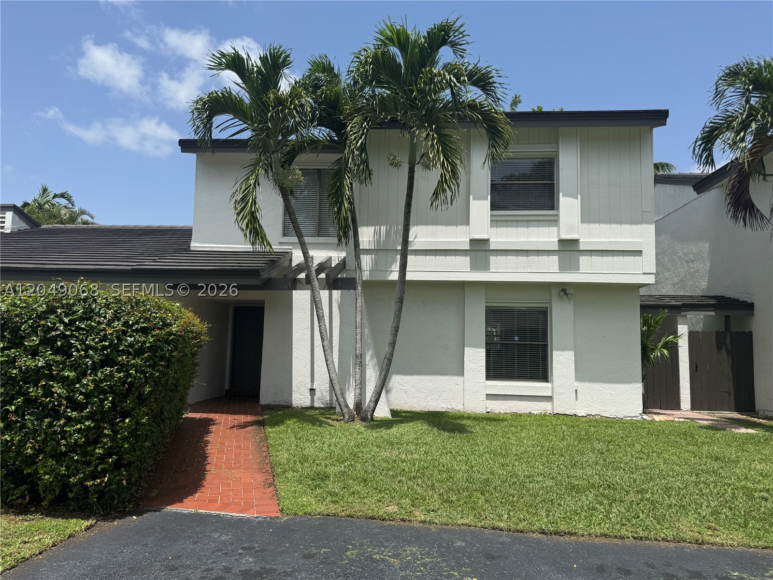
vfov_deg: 56.8
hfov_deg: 71.6
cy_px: 290
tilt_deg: +5.6
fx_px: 536
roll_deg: -1.4
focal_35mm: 24
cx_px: 386
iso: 80
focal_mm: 6.76
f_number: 1.78
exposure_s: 1/5348
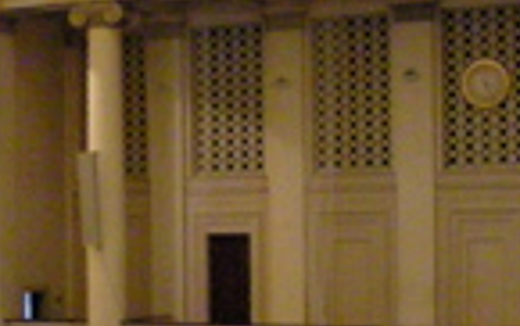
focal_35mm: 102
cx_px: 65
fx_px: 1447
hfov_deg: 20.0
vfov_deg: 12.8
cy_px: 272
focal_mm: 5.8
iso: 800
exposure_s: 1/5.4
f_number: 2.8
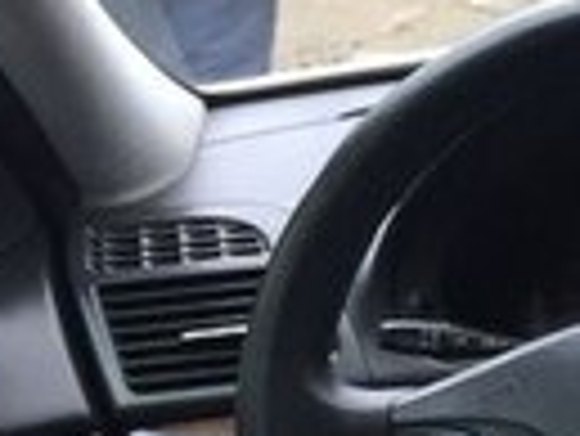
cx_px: 1416
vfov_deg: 9.9
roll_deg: -0.1
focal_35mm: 148
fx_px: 2482
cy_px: 528
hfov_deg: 11.1
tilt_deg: -20.1
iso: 50
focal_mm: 4.15
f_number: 2.2
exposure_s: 1/100
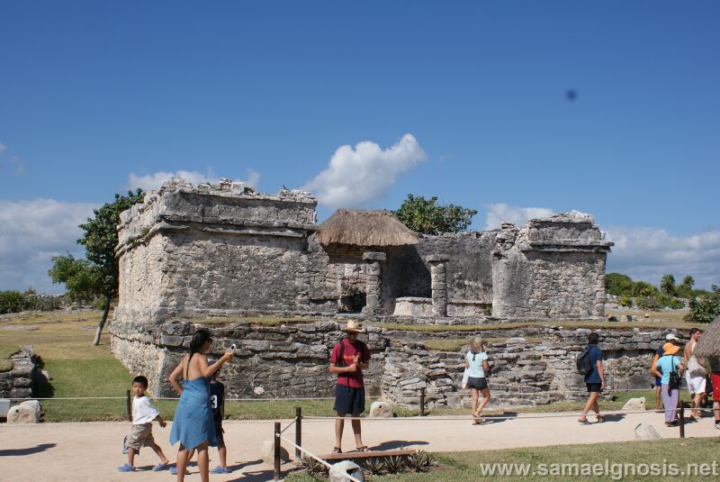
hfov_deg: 53.1
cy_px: 241
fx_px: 721
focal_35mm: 36
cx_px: 360
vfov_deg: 36.9
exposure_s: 1/250
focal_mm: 24
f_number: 10
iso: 100
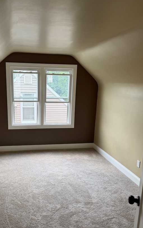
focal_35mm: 32
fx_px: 199
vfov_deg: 59.3
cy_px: 132
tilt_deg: -13.5
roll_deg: -1.2
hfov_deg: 39.0
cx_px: 49
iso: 80
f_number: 1.78
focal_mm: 6.76
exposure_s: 1/198
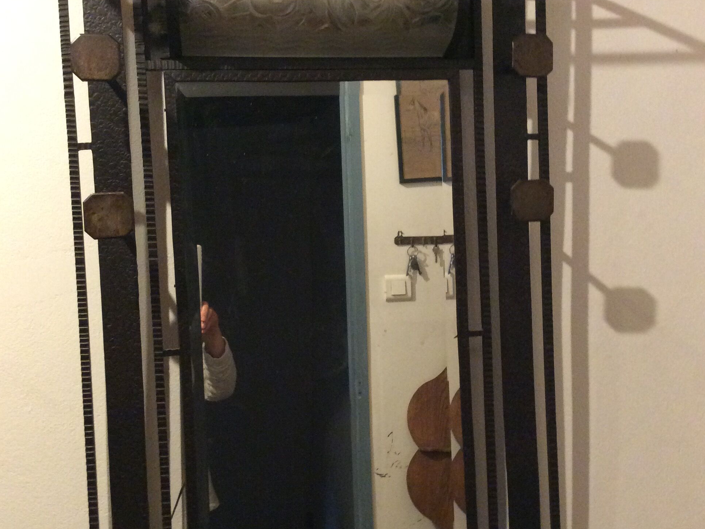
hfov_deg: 43.8
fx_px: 876
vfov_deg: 33.6
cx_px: 354
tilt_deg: -3.7
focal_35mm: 43
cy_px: 276
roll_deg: +4.0
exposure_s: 1/20
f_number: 2.4
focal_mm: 3.3
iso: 320
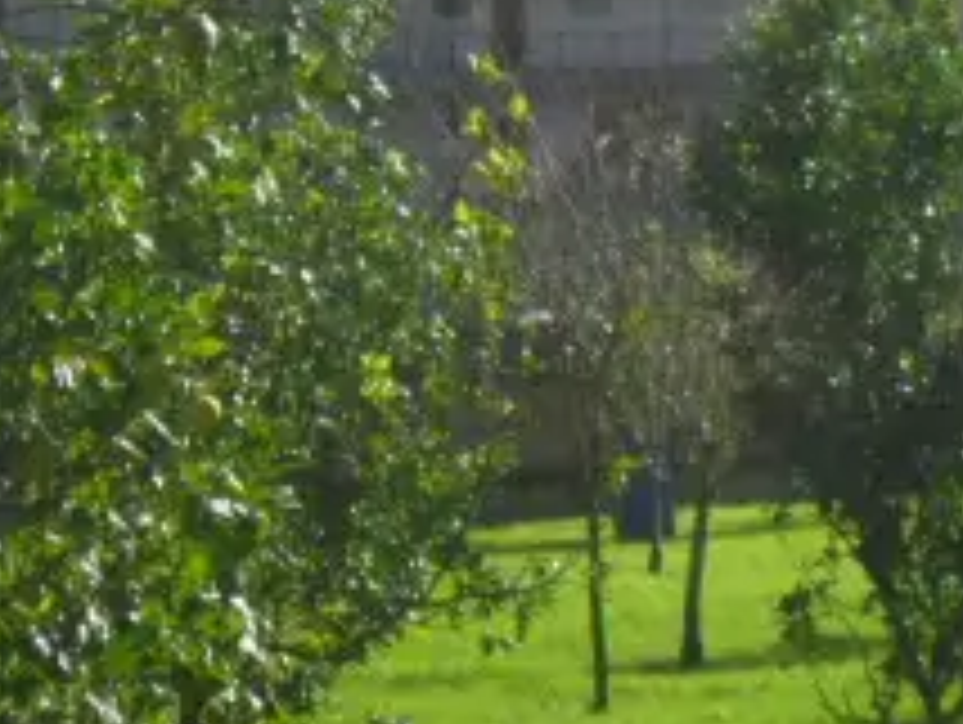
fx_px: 4930
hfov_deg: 11.1
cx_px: 324
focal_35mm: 177
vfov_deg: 8.0
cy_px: -688
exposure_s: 1/750
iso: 100
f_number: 4
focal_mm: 6.6
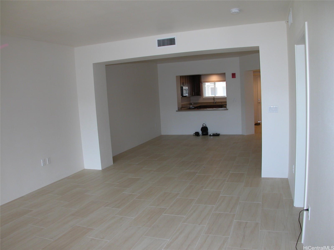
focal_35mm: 35
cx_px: 167
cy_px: 125
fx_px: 338
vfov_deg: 40.7
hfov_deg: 52.6
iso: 100
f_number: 2.8
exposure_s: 1/30
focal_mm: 8.9
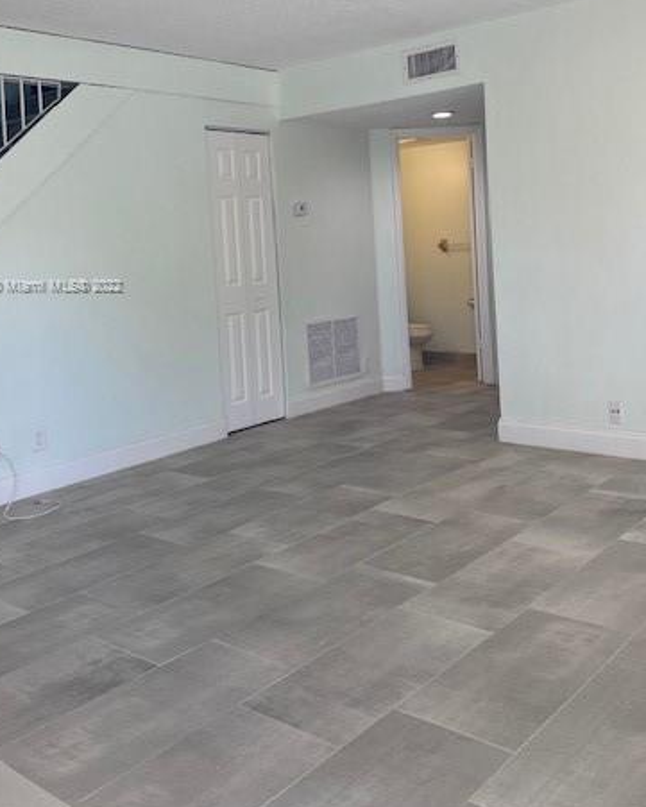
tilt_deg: -1.4
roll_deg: +3.3
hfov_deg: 41.1
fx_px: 860
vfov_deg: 49.6
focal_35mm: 36
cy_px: 286
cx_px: 345
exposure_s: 1/122
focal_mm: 4.25
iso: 50
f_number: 1.8
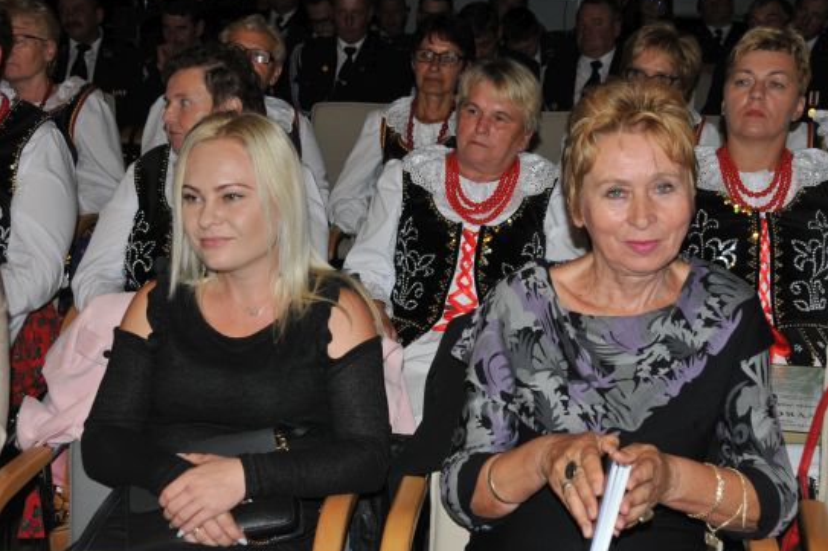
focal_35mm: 53
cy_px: 282
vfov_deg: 25.5
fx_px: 1218
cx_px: 432
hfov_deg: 37.5
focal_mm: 32
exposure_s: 1/100
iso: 640
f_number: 6.3
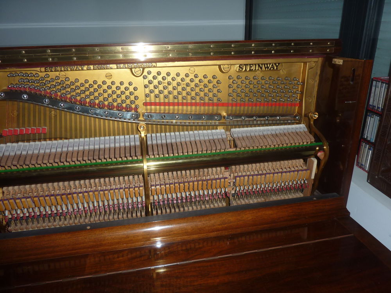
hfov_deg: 69.4
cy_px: 146
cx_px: 196
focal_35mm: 25
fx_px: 282
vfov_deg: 54.9
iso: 100
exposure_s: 1/125
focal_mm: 4.1
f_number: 3.3
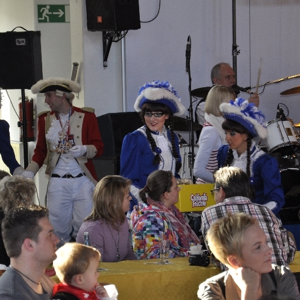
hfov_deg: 9.8
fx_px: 1745
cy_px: 150
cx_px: 151
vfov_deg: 9.8
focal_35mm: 178
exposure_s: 1/80
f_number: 5.6
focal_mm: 92
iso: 400
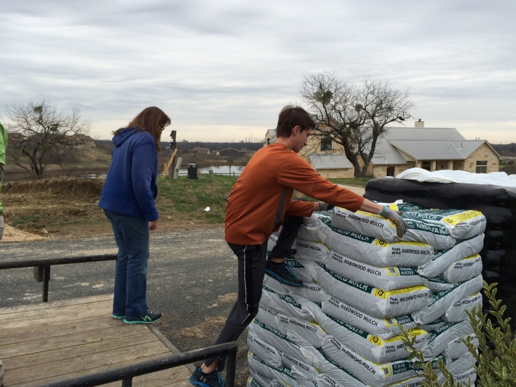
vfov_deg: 46.8
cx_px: 251
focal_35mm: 30
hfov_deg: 59.9
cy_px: 189
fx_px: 447
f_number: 2.2
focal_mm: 4.15
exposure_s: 1/760
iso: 32
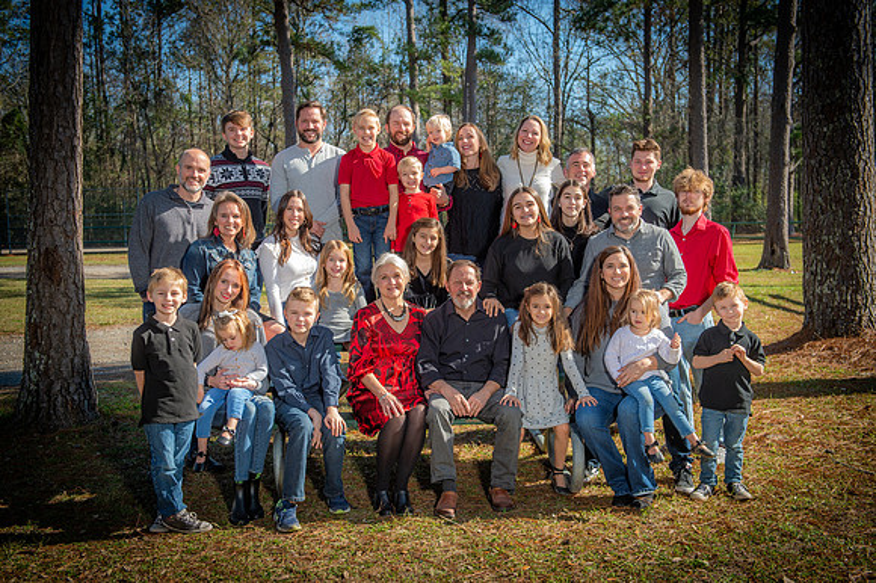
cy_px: 292
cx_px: 438
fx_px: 1021
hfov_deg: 46.4
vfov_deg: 31.9
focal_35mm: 42
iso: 80
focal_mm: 42
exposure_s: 1/250
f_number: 5
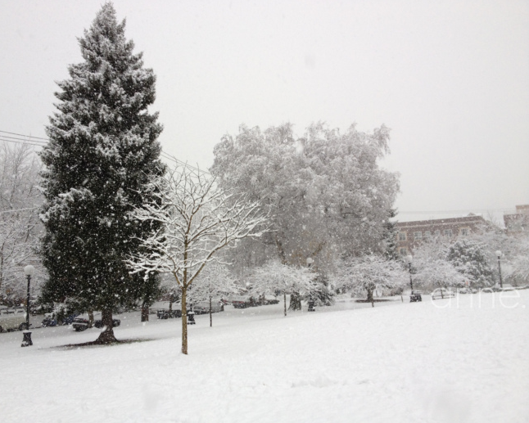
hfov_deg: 49.0
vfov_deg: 40.1
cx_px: 244
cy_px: 212
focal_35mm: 37
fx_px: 579
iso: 64
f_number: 2.4
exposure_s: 1/212
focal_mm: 4.3
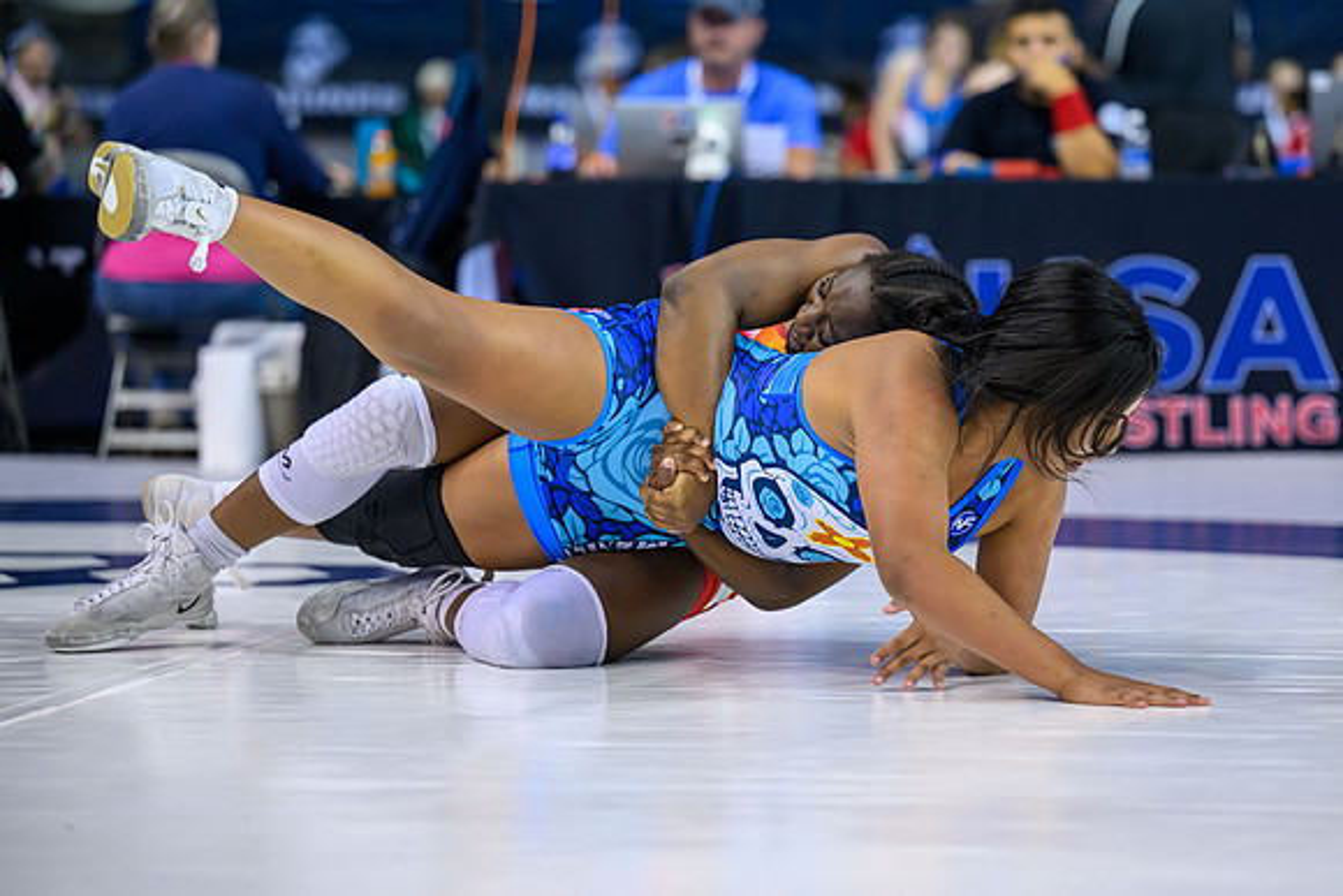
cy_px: 450
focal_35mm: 138
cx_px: 740
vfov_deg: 10.0
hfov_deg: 14.9
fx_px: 5132
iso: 3200
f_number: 2.8
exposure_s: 1/800
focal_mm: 120
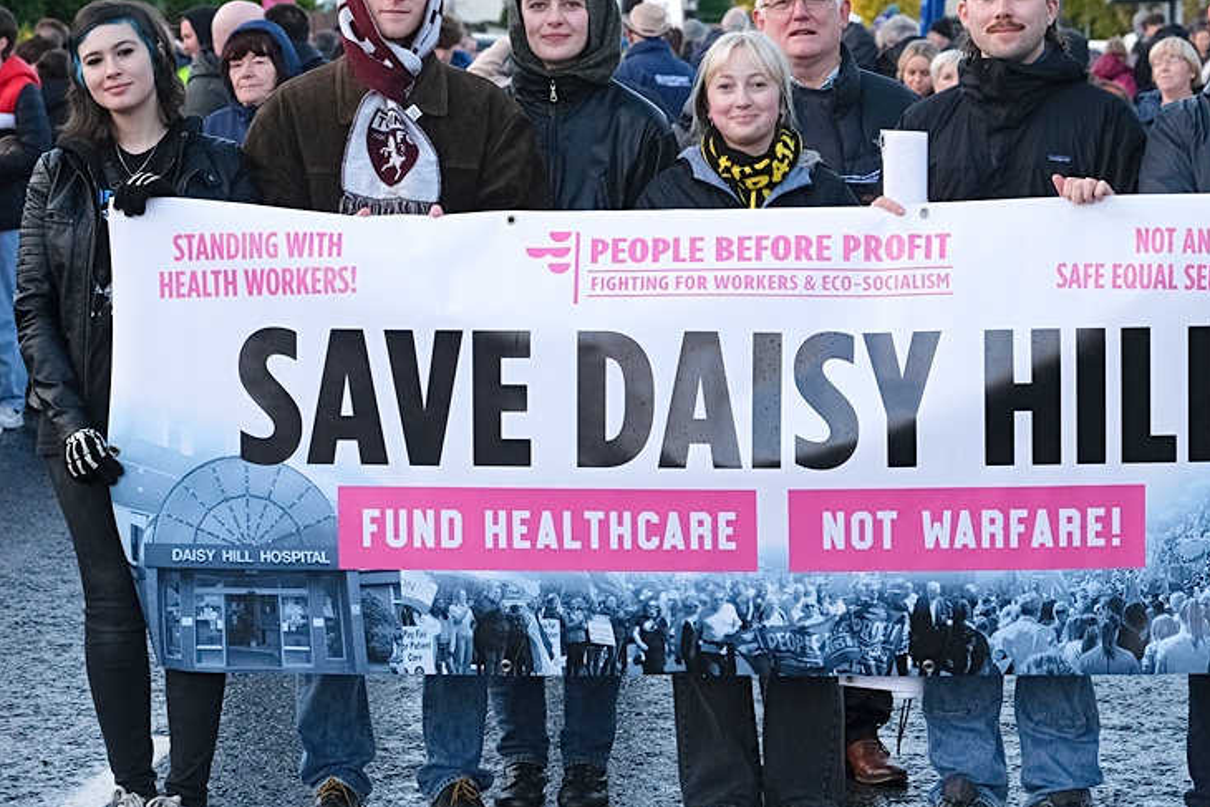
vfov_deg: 12.8
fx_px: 3597
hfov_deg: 19.1
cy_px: 391
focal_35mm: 107
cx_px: 703
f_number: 5
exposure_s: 1/800
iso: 1600
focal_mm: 56.3
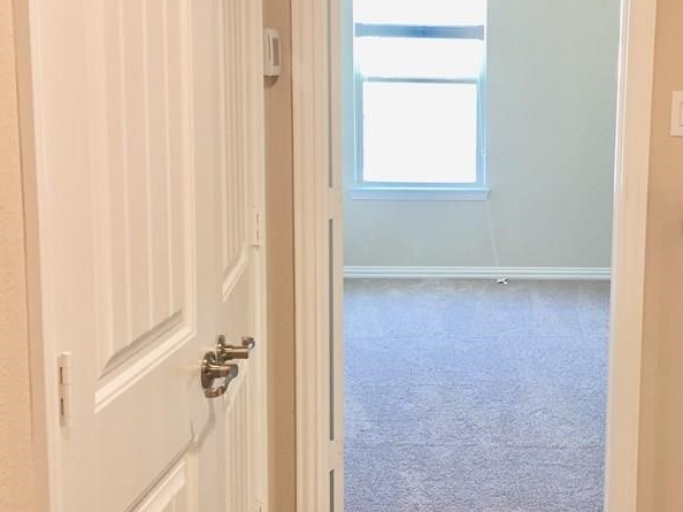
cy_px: 211
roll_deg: -2.2
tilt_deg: -8.1
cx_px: 519
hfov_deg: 37.2
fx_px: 986
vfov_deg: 29.0
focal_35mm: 50
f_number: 2.2
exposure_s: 1/30
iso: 100
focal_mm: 4.15
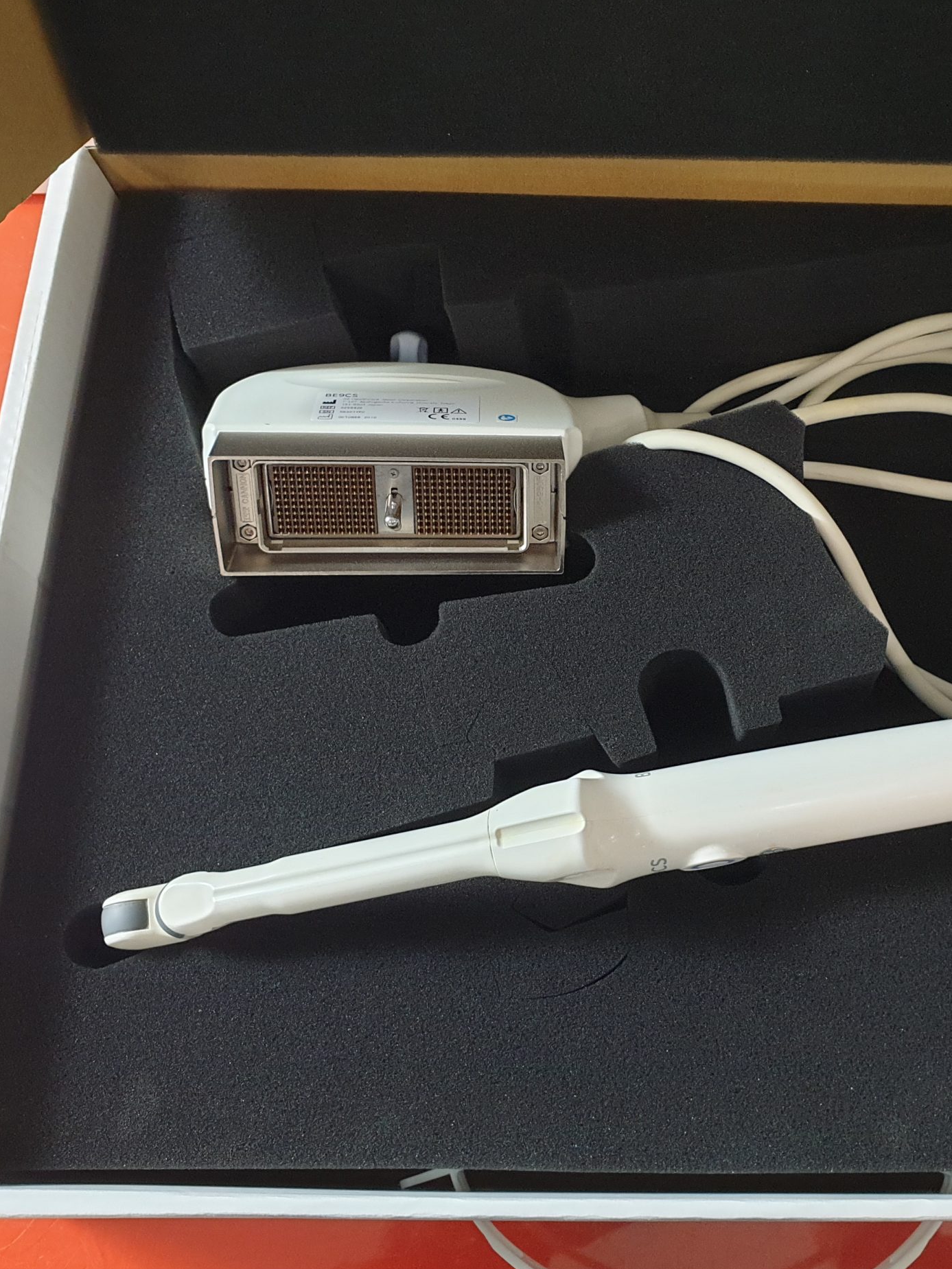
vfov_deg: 51.3
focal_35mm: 36
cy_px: 620
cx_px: 680
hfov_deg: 38.9
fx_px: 1320
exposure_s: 1/33
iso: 320
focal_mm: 4.3
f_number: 2.4
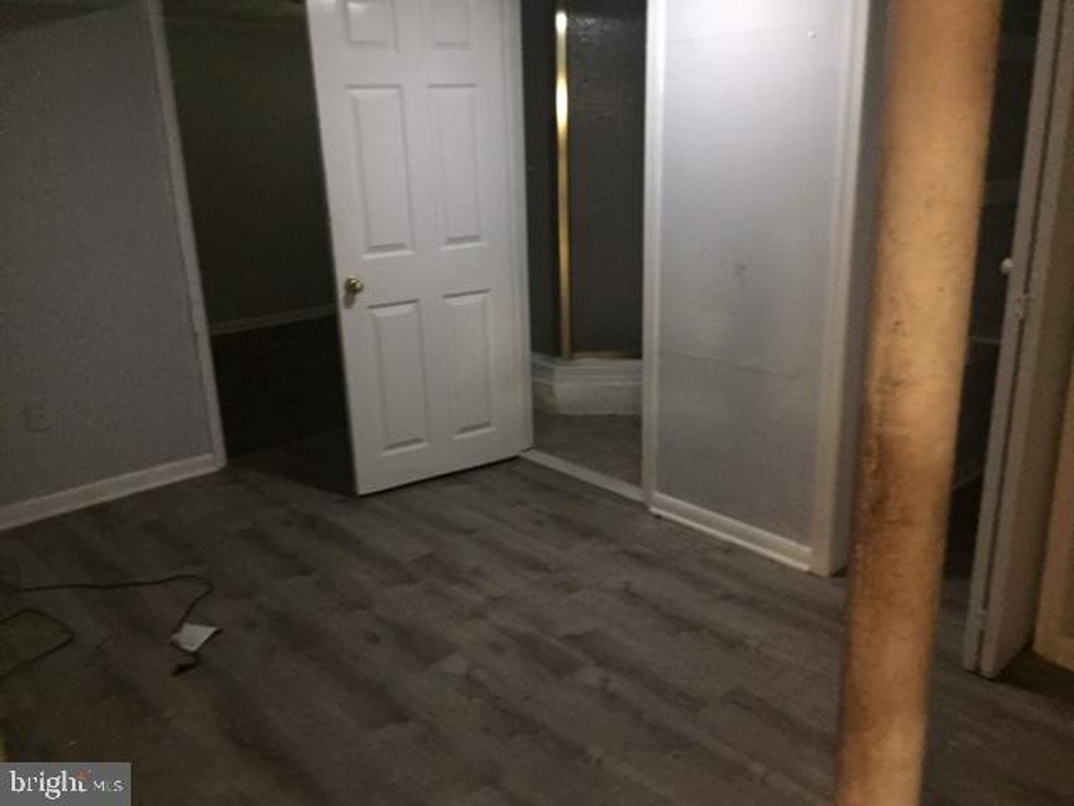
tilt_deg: -20.2
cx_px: 537
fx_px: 900
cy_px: 403
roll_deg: +1.2
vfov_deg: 48.2
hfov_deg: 61.7
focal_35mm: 29
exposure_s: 1/15
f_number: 2.2
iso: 400
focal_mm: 4.15
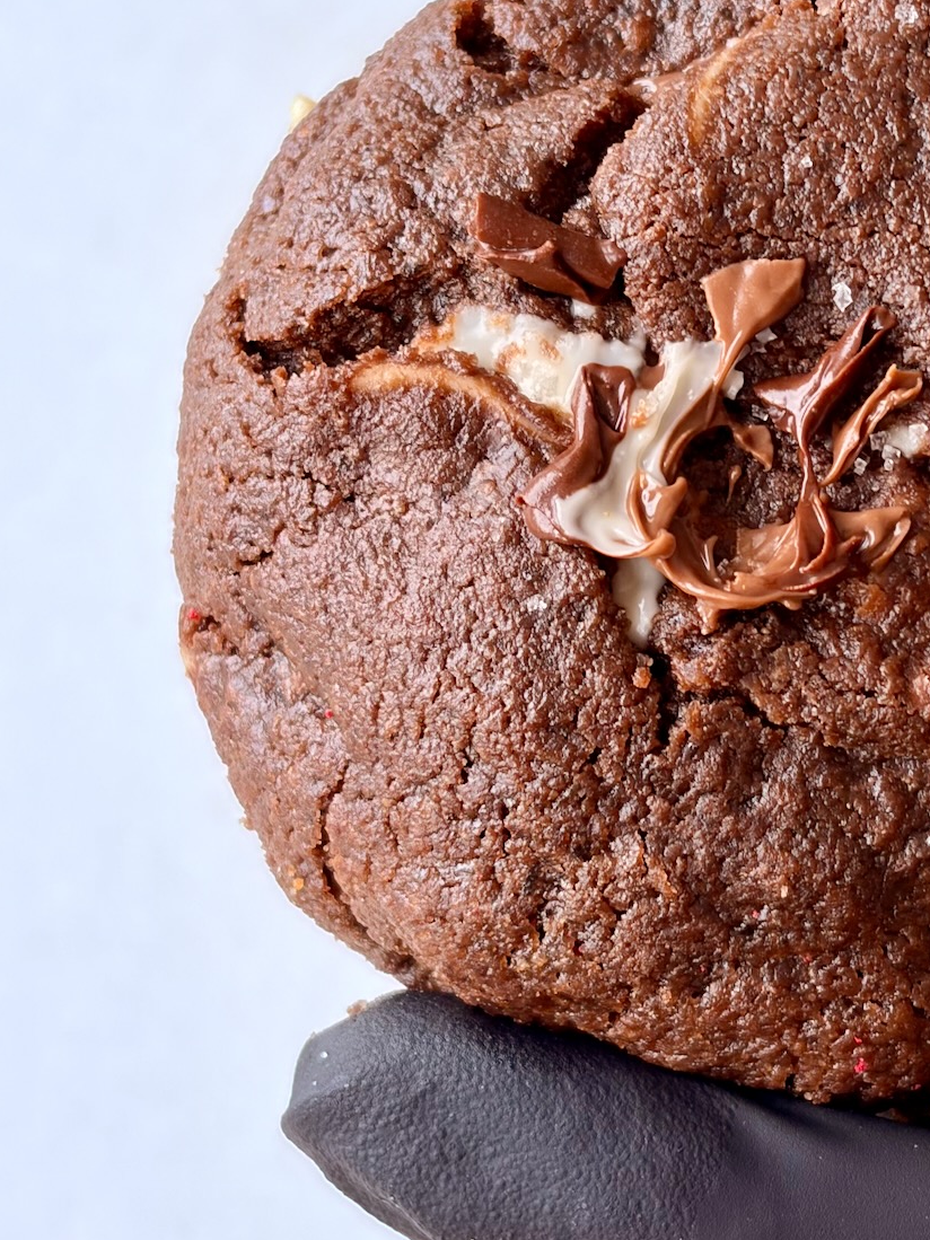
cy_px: 425
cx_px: 817
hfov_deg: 14.5
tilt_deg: -62.4
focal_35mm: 101
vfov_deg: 19.4
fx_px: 3619
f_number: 1.6
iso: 40
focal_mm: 5.96
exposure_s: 1/121
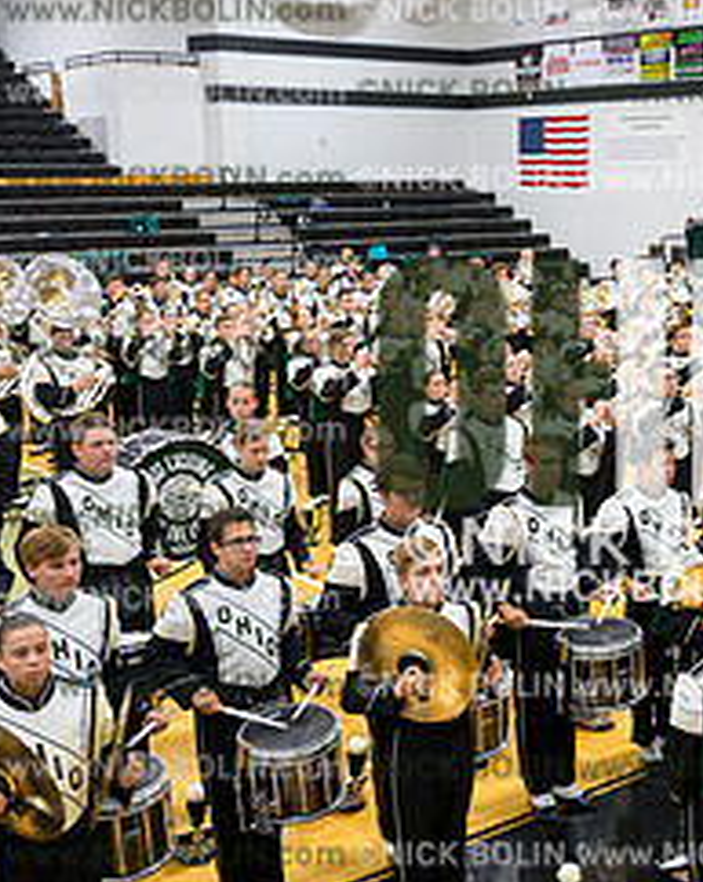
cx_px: 634
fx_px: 1407
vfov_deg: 34.8
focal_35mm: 54
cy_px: 430
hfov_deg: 27.1
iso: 800
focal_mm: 24
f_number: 4.5
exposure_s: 1/50
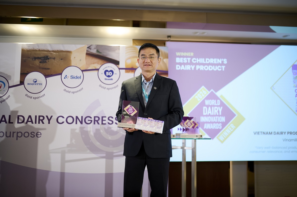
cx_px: 148
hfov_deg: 54.5
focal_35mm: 35
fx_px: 289
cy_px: 98
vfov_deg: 37.8
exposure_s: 1/250
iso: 400
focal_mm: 35
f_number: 1.4
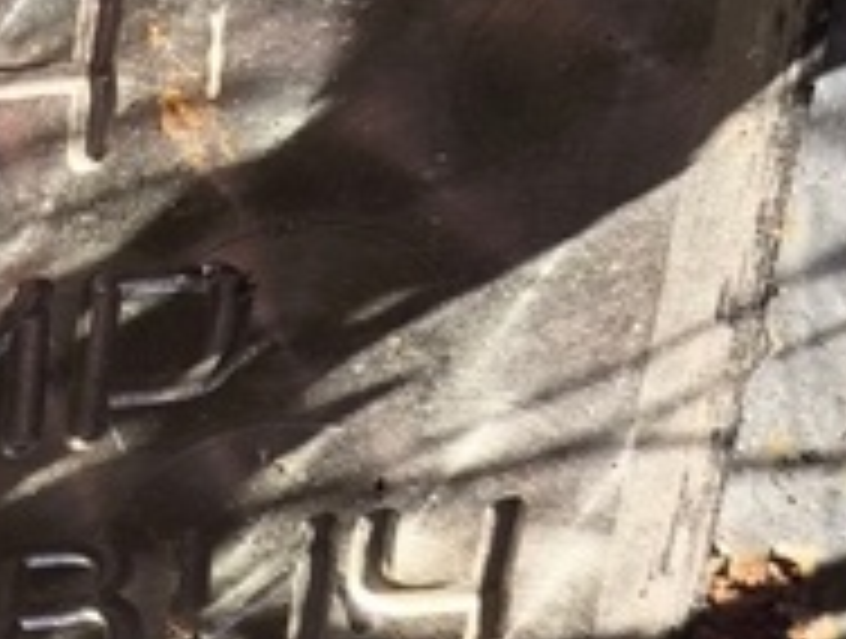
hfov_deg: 8.9
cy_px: 220
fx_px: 5194
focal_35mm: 212
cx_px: -673
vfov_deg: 7.0
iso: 50
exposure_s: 1/212
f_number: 1.7
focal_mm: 4.71
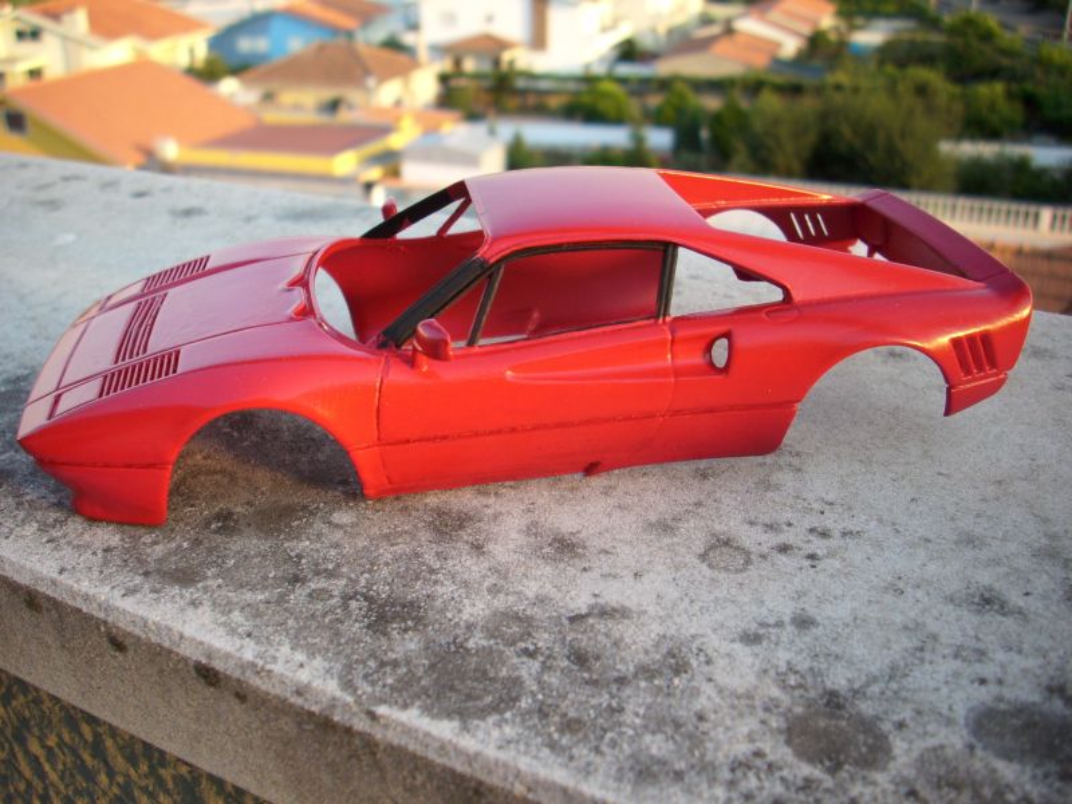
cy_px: 402
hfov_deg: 58.4
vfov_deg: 45.4
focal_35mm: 31
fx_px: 960
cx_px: 536
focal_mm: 6.2
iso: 50
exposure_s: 1/135
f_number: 2.8
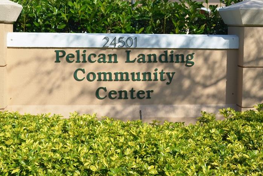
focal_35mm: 53
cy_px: 50
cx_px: 126
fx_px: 387
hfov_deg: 37.5
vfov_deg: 25.3
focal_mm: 24
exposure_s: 1/800
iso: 100
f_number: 4
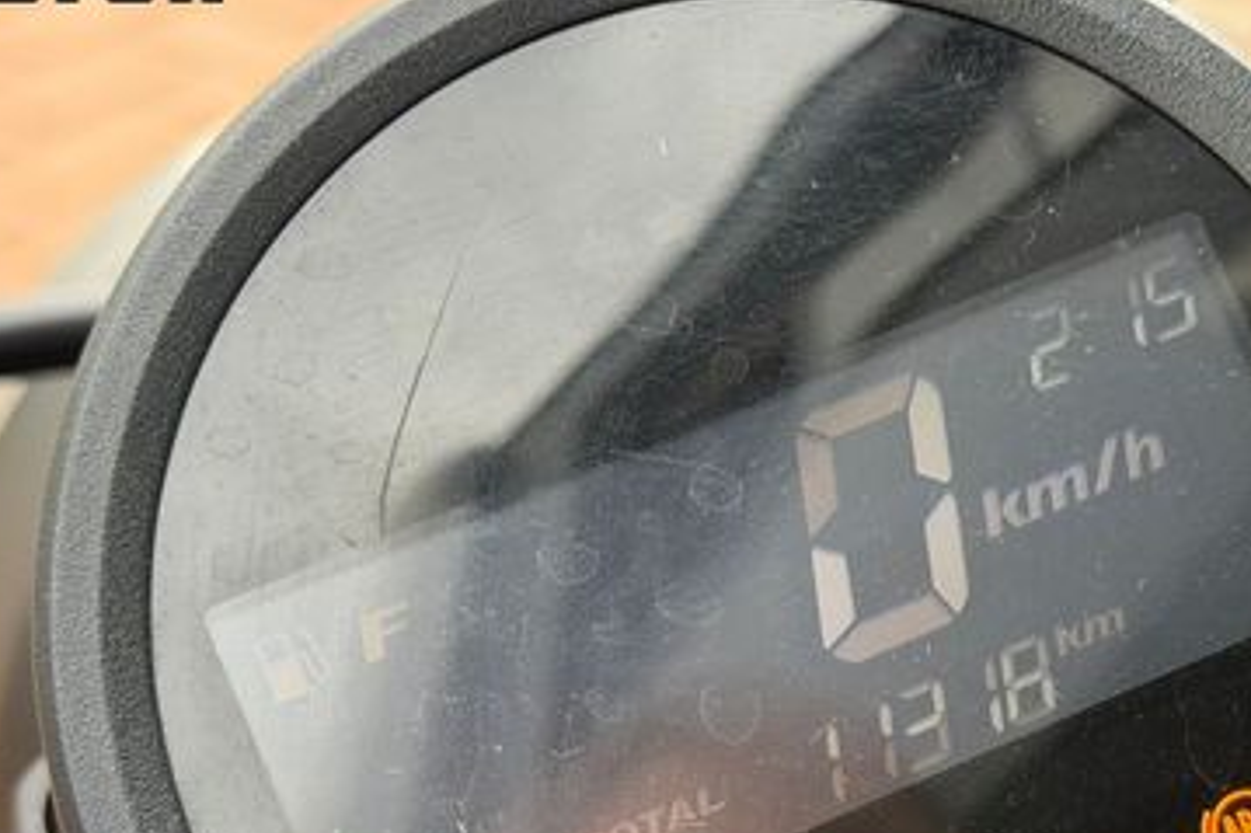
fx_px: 3091
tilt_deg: -30.4
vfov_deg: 15.3
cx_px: 892
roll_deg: -8.4
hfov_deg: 22.7
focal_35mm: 89
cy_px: 606
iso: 50
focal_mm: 6.76
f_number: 1.78
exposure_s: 1/150
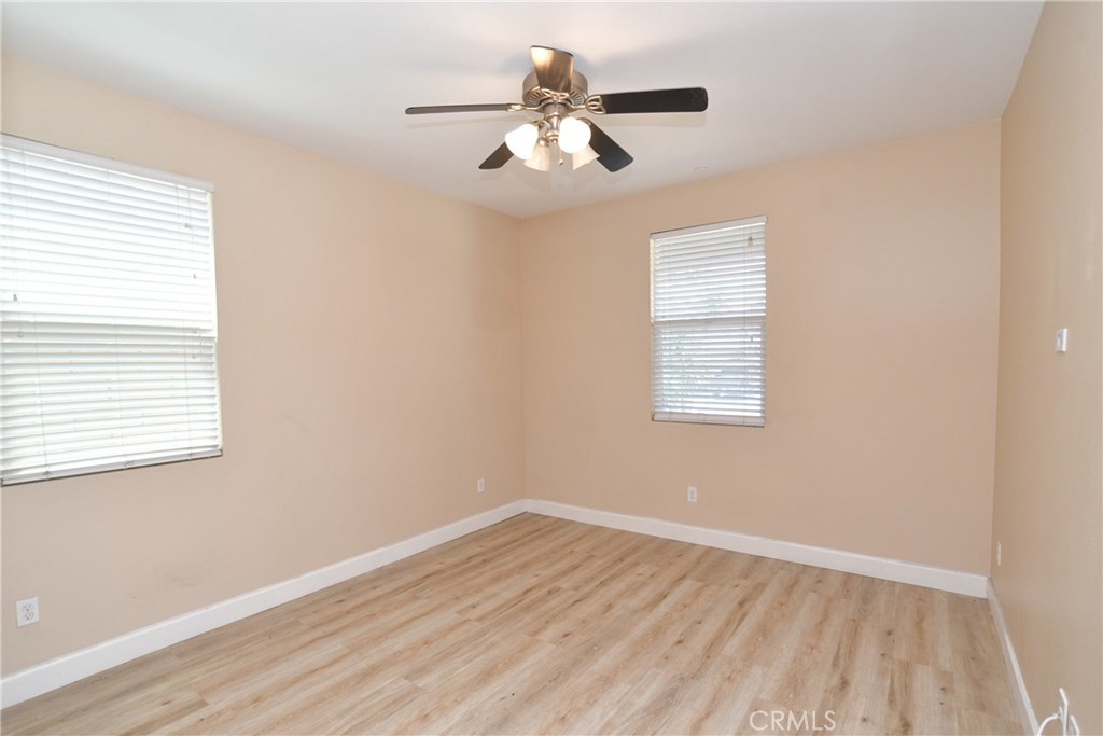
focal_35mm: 16
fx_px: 506
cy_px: 368
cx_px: 552
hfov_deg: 95.0
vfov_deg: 72.1
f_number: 7.1
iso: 800
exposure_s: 1/60
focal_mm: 11
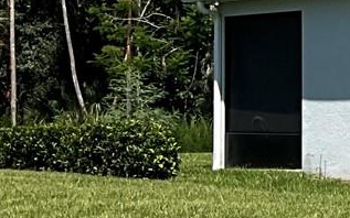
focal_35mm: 155
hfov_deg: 11.0
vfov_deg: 8.5
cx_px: 879
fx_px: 1478
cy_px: 76
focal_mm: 3
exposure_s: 1/2141
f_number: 1.8
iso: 25
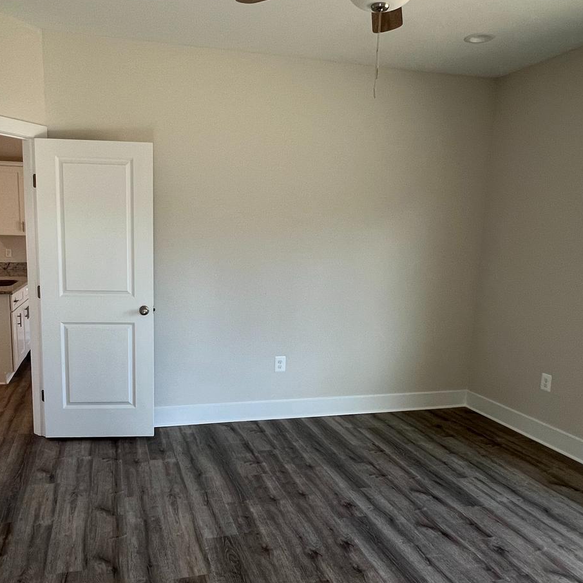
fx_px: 495
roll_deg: -0.6
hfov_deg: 60.5
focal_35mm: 26
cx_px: 240
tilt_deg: -8.5
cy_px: 321
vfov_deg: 60.8
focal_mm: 1.57
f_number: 1.8
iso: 125
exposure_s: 1/120
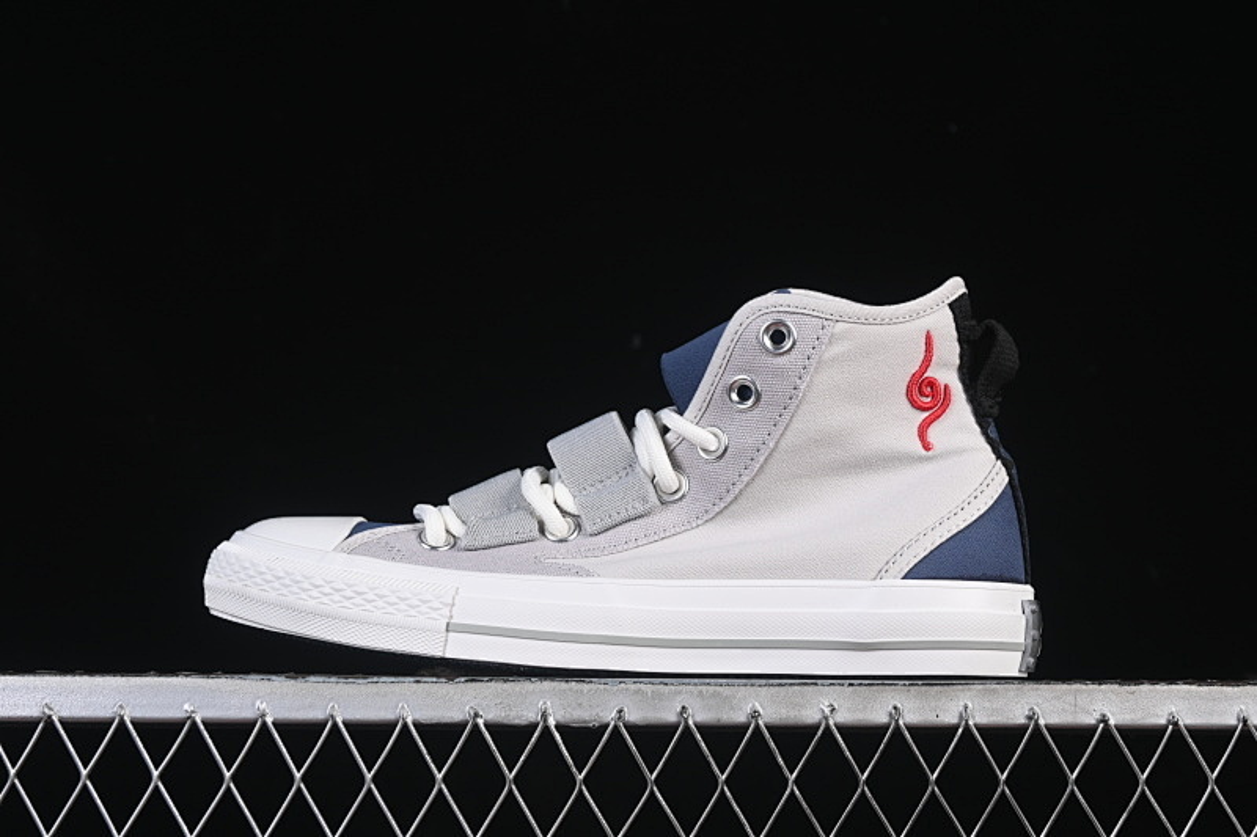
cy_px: 418
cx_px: 628
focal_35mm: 75
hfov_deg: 27.0
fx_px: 2618
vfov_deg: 18.2
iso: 160
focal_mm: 50
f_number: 8
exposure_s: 1/80
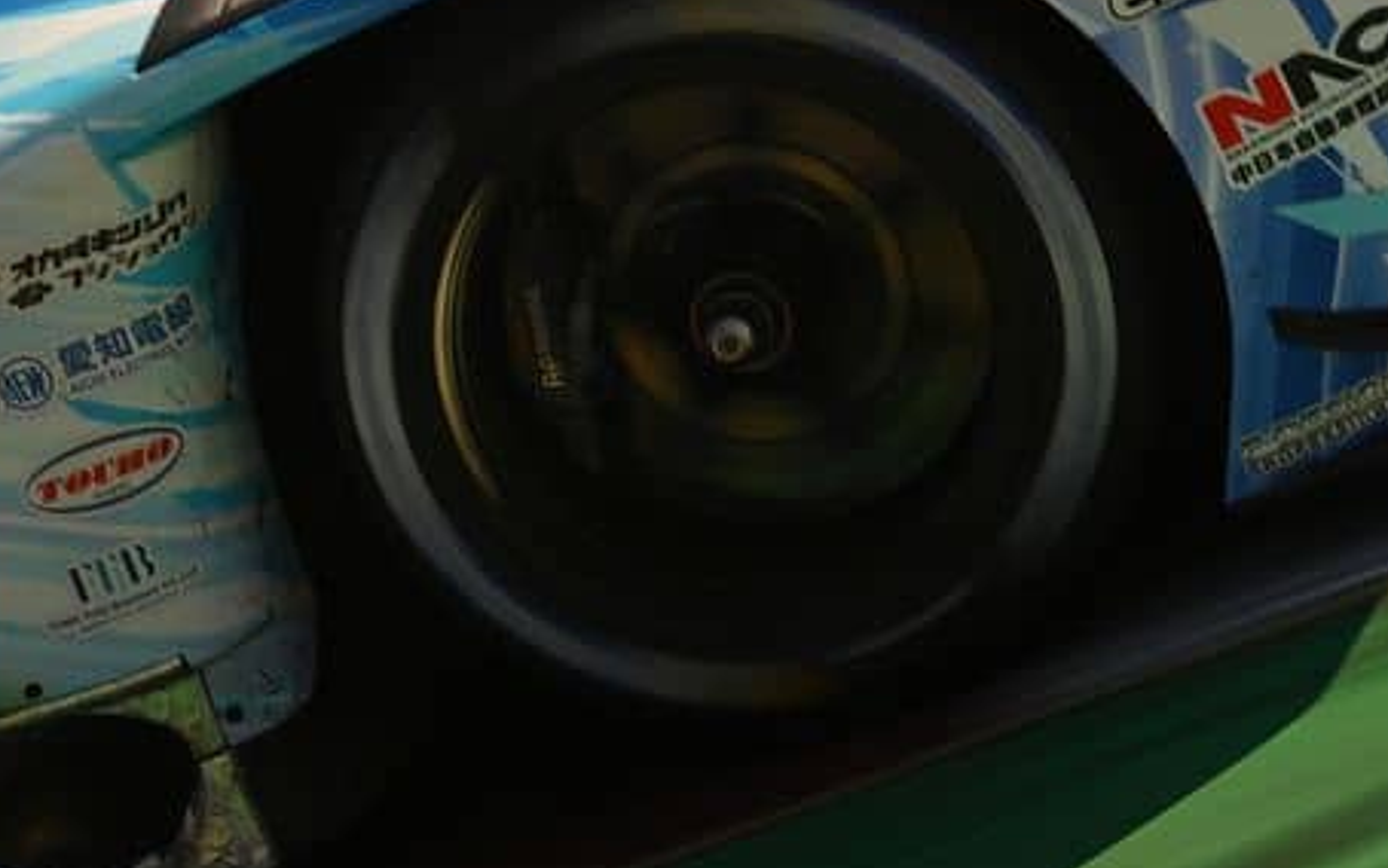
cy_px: 92
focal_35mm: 1438
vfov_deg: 0.9
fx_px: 54409
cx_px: 165
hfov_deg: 1.5
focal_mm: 500
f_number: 11
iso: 50
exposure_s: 1/180
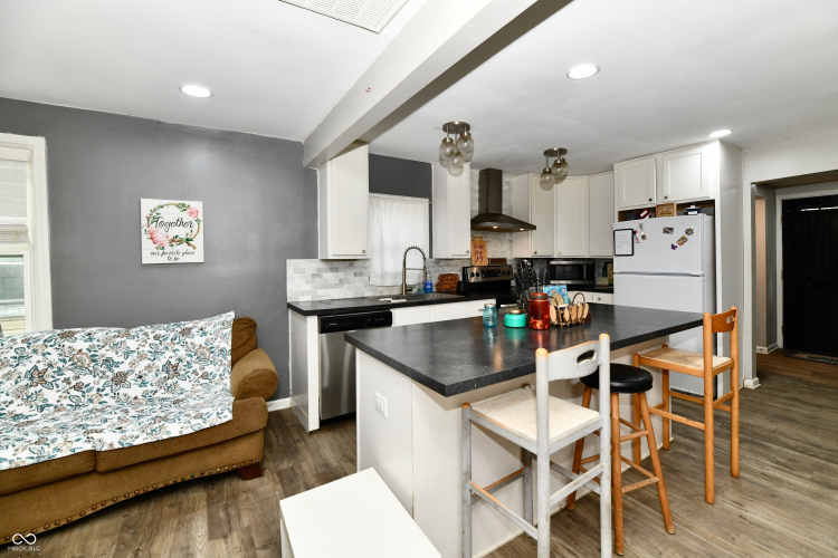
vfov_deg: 81.2
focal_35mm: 14
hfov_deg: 104.3
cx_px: 419
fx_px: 326
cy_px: 279
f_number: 6.3
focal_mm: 14
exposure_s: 1/60
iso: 640
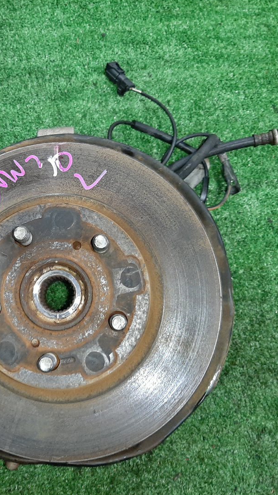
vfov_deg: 52.8
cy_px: 247
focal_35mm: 38
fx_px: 498
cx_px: 49
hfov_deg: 30.3
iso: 218
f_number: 1.7
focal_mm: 3.93
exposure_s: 1/33
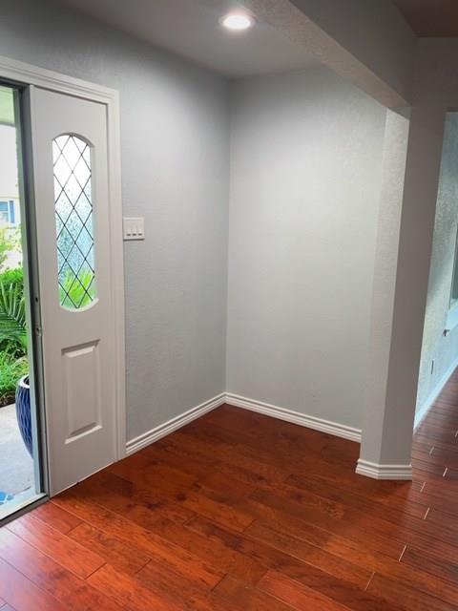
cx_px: 229
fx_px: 459
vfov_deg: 67.3
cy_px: 306
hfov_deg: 53.1
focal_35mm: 26
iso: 32
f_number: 1.8
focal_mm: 4.25
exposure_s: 1/30
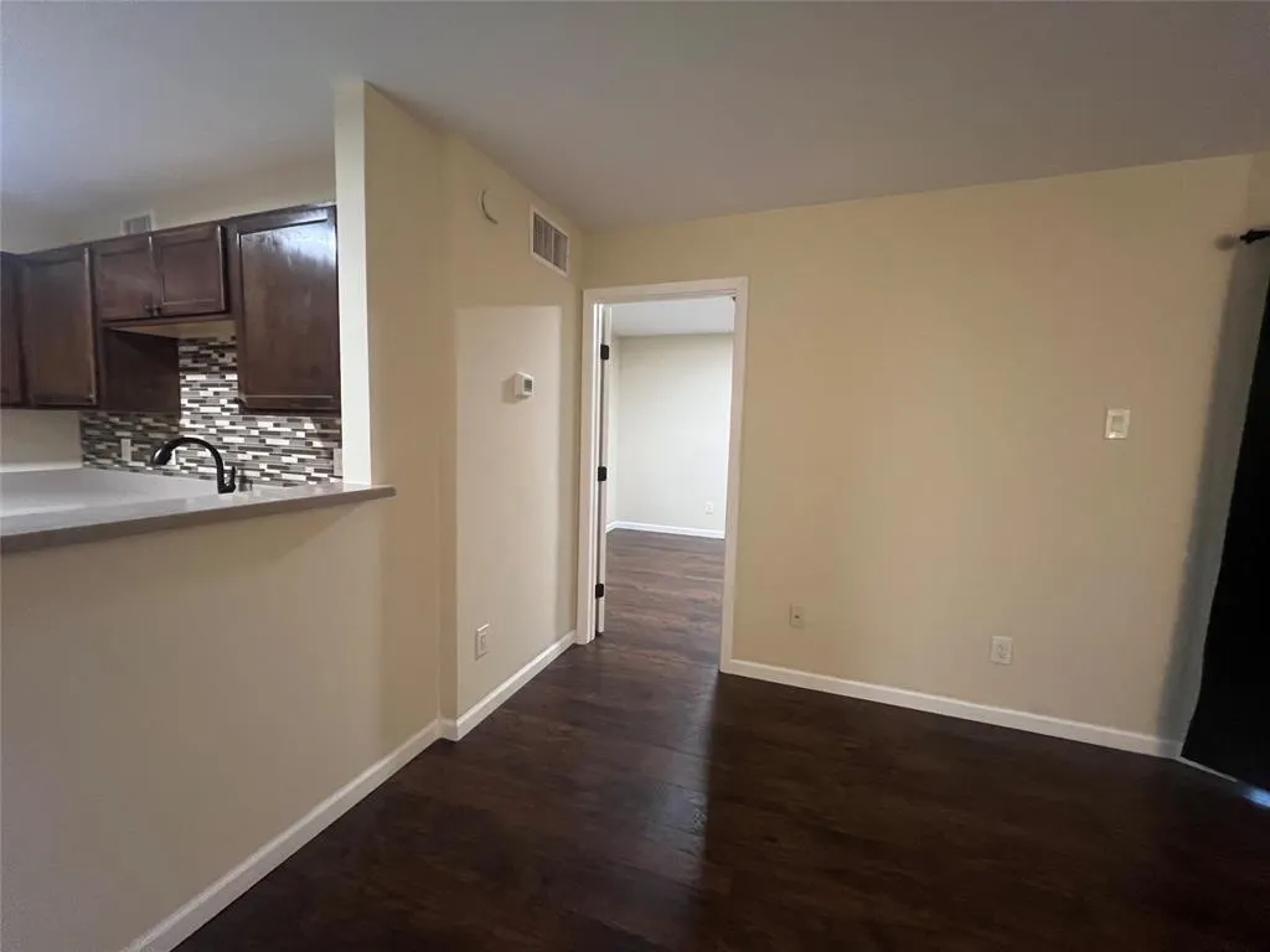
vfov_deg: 89.9
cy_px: 476
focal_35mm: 13
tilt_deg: -5.6
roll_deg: -1.2
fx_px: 477
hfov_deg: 106.2
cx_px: 635
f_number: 1.8
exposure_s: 1/60
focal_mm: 1.57
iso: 640
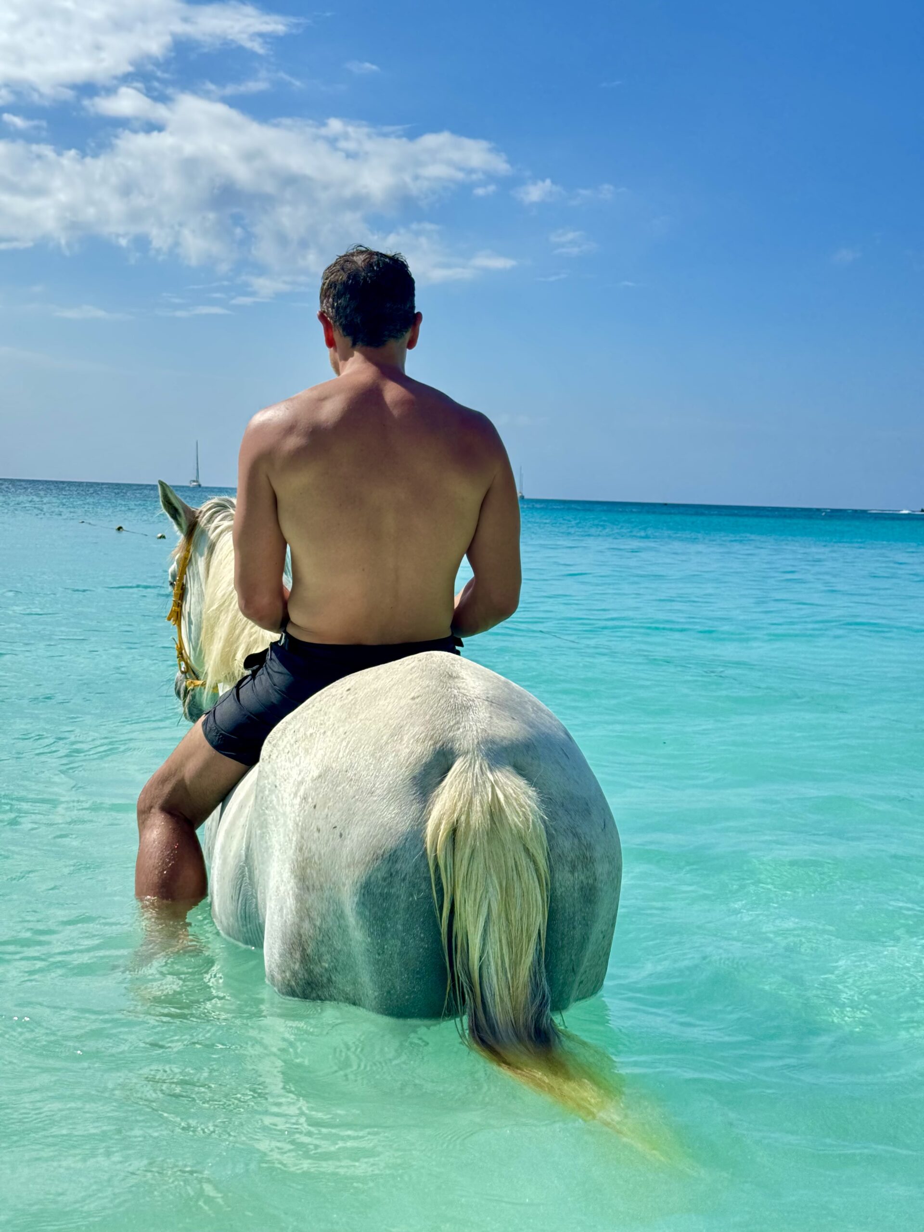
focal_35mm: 48
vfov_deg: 39.7
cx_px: 462
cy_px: 616
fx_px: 1708
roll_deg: -2.2
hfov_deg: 30.3
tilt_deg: -4.8
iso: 64
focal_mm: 6.76
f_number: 1.78
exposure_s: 1/3096
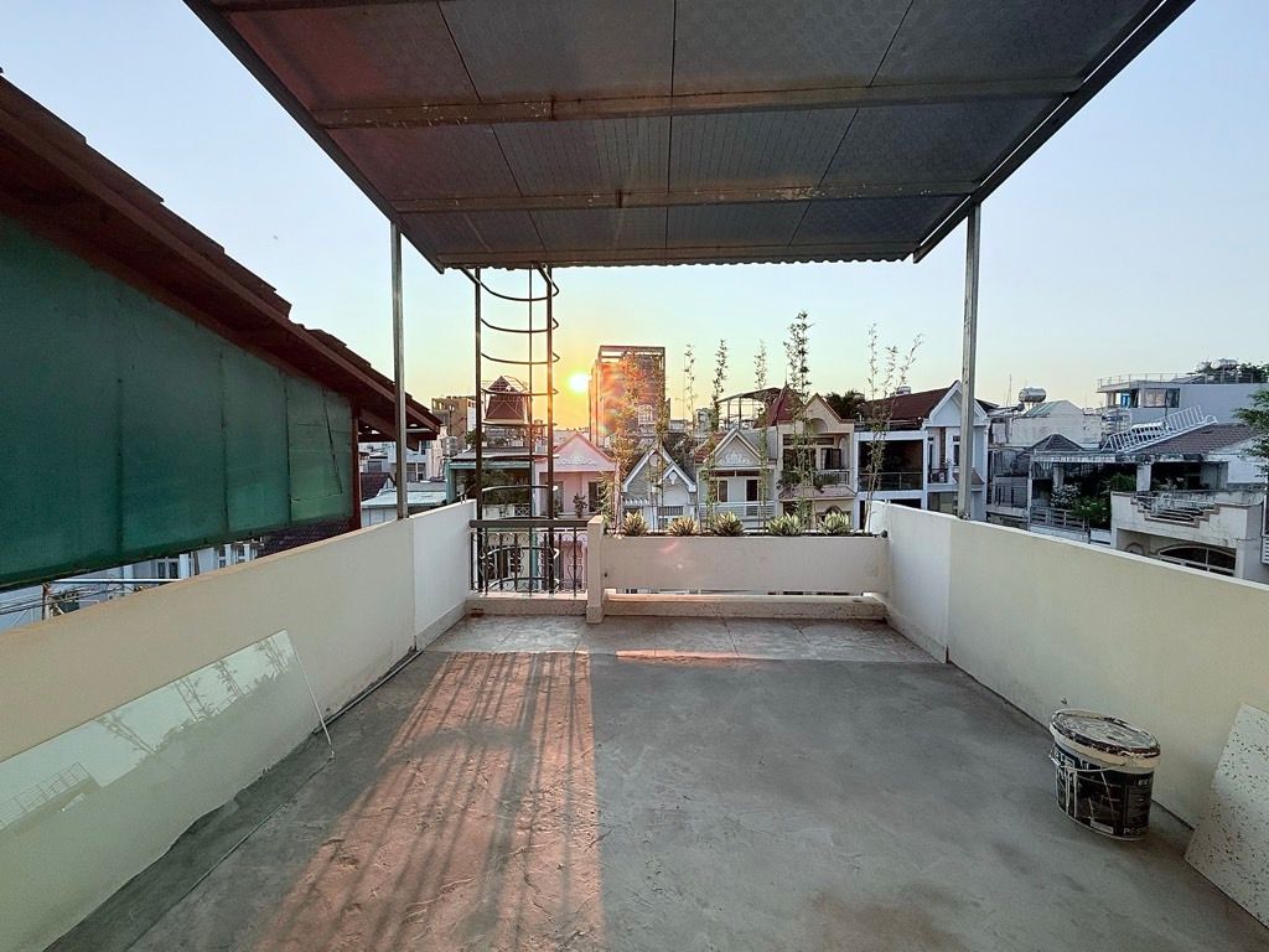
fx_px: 513
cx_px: 634
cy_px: 476
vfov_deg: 85.7
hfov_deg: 102.1
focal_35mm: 14
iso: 50
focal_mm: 2.22
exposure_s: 1/1656
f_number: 2.2
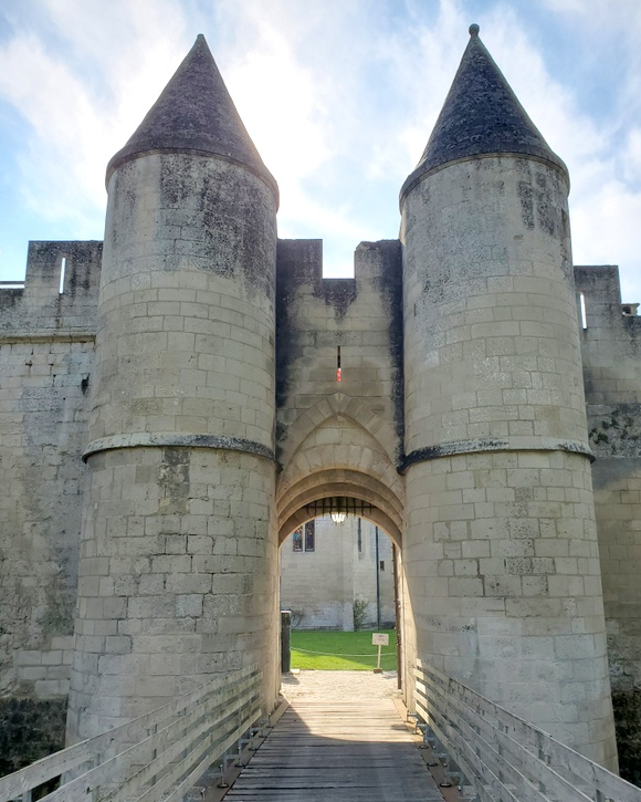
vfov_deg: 62.2
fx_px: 664
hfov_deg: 51.5
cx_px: 330
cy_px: 421
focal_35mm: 28
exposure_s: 1/1614
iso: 50
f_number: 2.4
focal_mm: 4.3
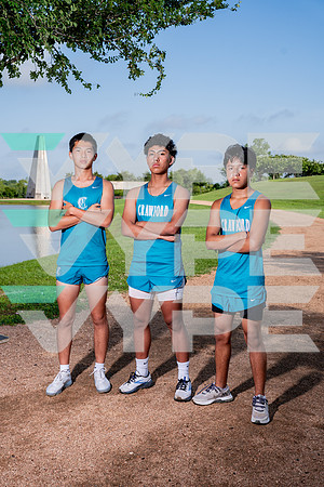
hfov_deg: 29.9
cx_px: 162
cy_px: 244
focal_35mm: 45
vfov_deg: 43.6
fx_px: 607
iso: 100
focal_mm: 45
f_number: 5.6
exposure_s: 1/640
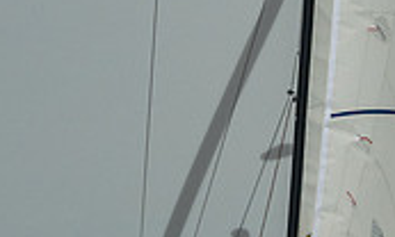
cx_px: 535
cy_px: 153
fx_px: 10470
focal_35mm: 983
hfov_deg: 2.2
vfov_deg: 1.3
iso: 800
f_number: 9
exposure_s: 1/3200
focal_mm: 200
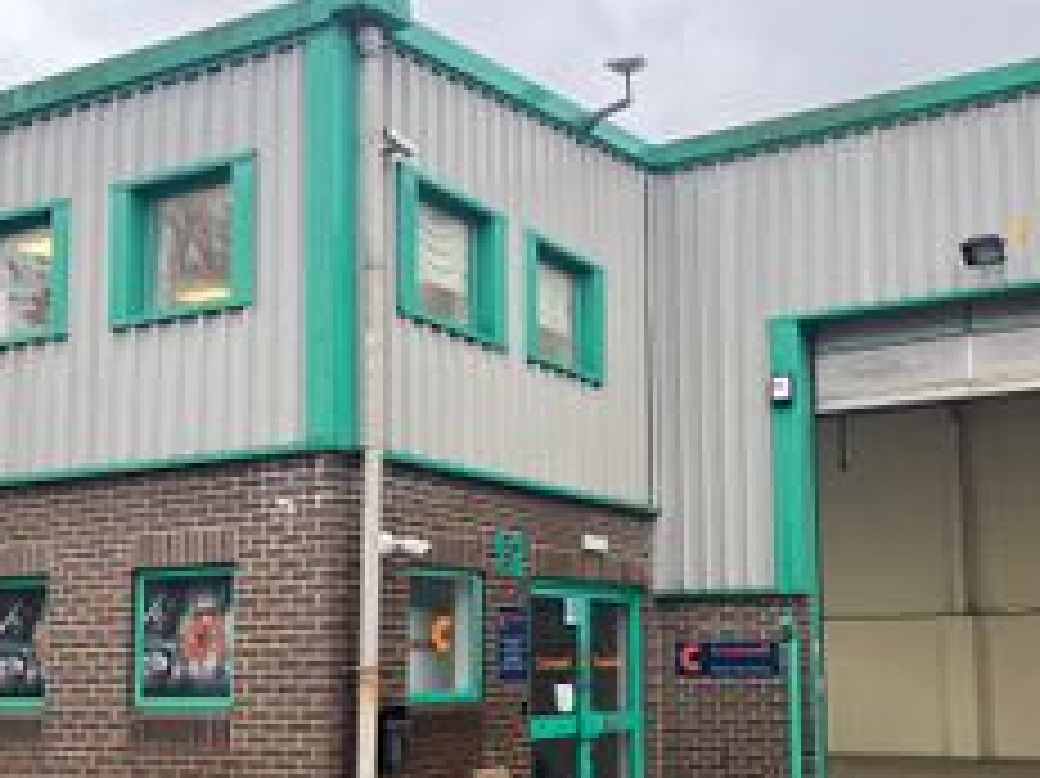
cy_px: 513
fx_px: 1351
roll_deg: +0.4
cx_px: 576
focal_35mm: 45
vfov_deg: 31.9
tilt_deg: +4.9
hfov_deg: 42.0
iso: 50
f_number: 1.6
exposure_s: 1/224
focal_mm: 5.1
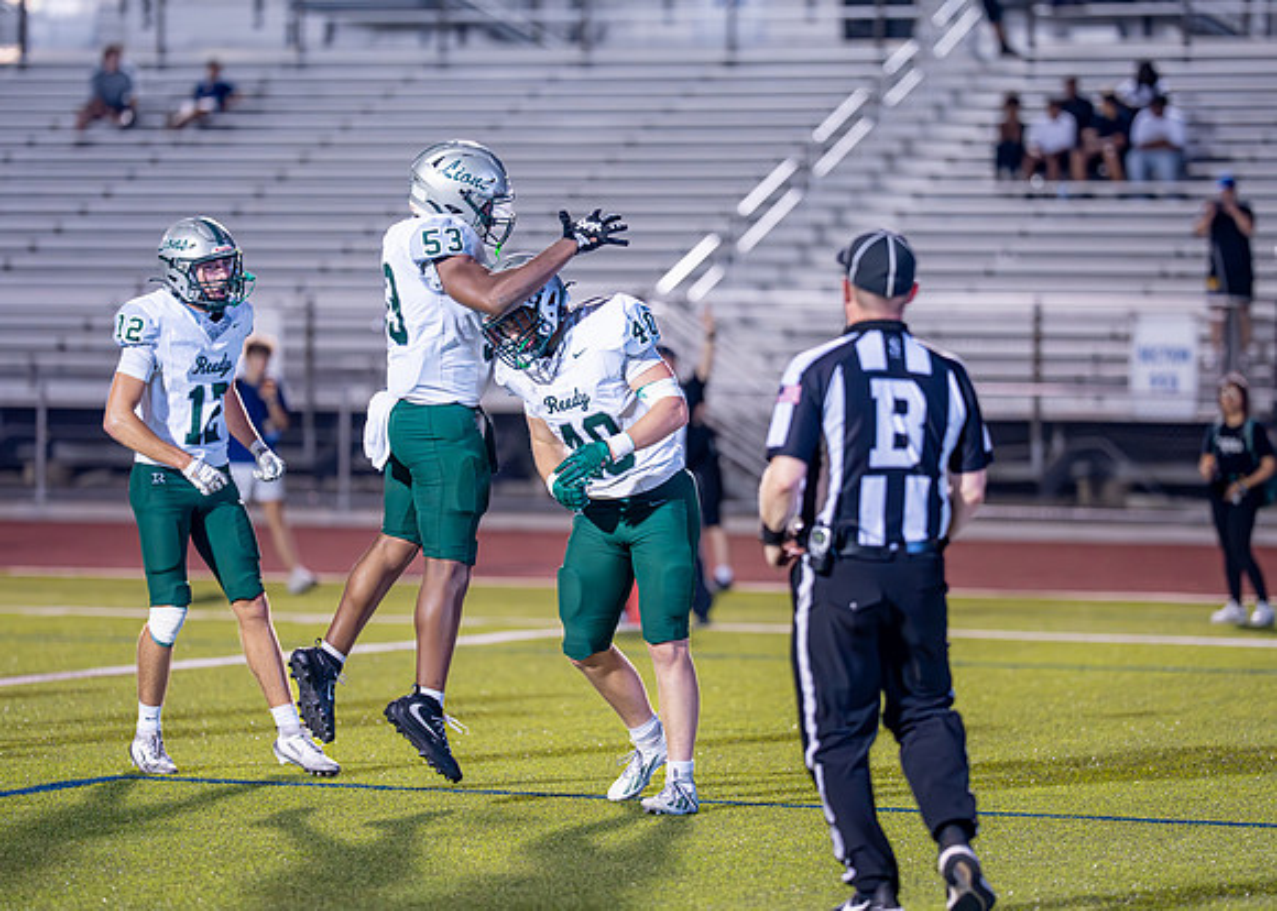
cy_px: 427
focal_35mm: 163
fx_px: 5914
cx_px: 685
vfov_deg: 8.8
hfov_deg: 12.3
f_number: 1.8
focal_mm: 135
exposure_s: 1/1000
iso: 4000
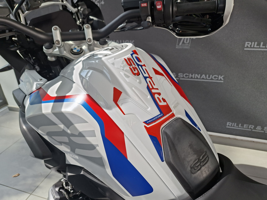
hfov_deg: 73.9
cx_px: 134
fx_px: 177
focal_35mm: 23
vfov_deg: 58.9
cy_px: 100
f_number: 1.8
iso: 40
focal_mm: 5.54
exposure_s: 1/224
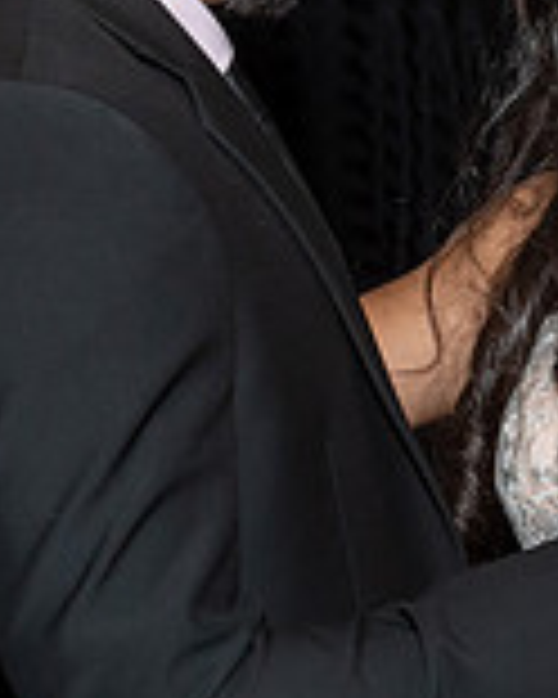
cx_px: 589
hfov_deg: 9.3
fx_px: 3386
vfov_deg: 11.8
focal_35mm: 164
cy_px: 328
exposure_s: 1/250
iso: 400
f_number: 6.3
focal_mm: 24
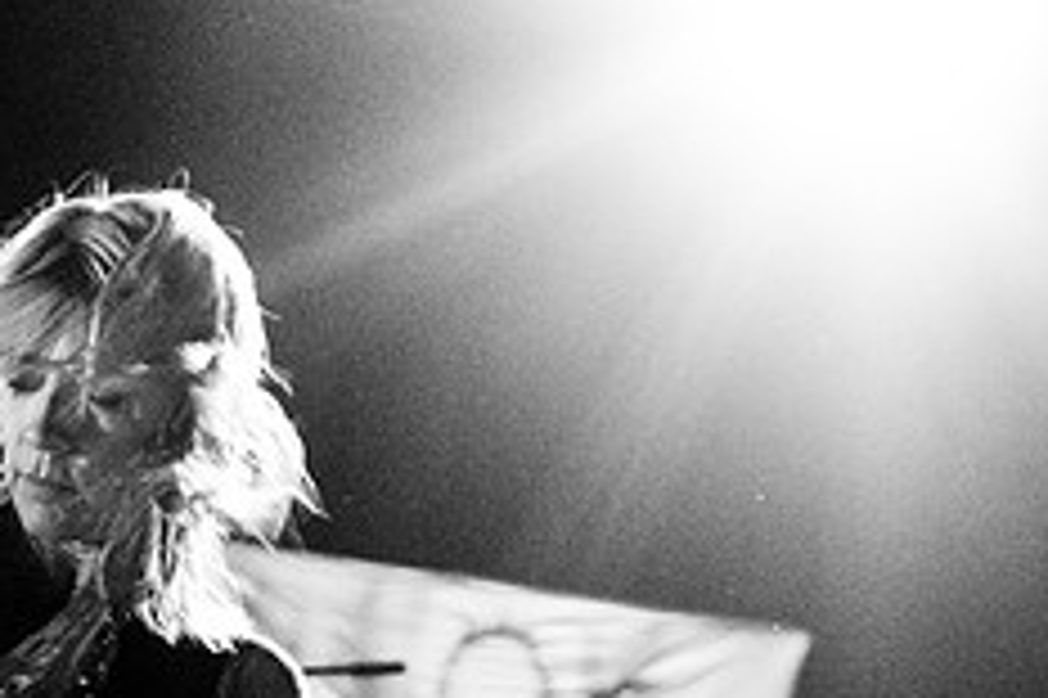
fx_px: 3258
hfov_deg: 18.1
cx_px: 202
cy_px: 826
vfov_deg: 12.0
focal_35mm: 112
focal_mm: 30
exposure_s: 1/100
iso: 1000
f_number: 1.8
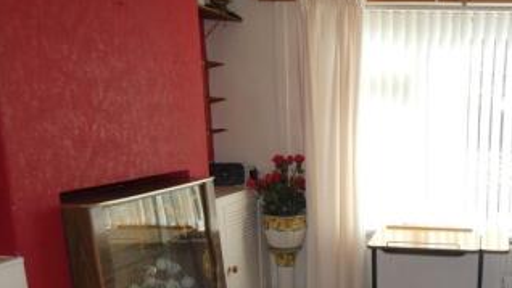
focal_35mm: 40
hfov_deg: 46.5
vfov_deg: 28.6
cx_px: 440
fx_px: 543
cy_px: 255
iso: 80
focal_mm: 3.6
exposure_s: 1/200
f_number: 2.8
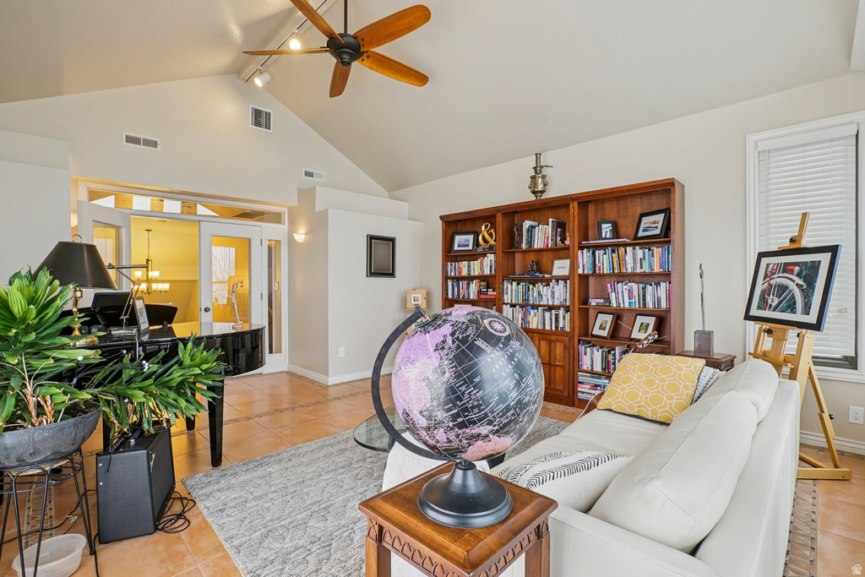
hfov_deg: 96.7
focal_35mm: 16
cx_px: 432
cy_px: 288
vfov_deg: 73.8
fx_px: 384
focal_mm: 16
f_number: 8
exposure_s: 1/25
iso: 400
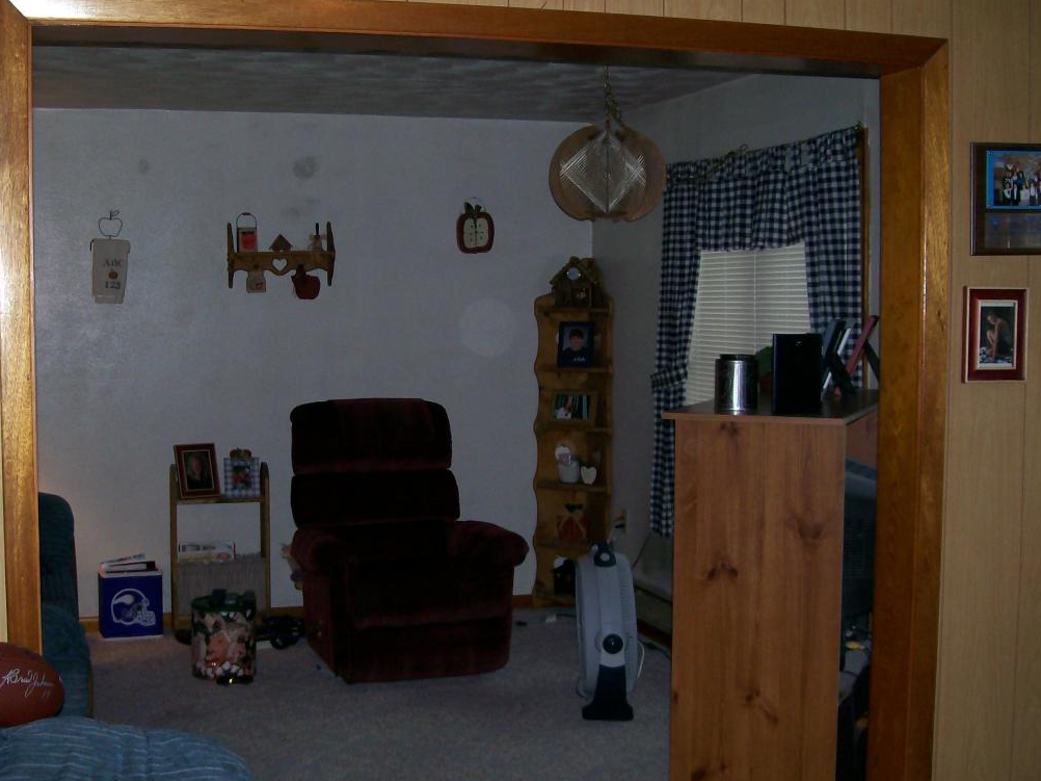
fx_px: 1383
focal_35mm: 46
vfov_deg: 31.5
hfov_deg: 41.0
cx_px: 412
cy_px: 396
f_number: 2.7
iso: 80
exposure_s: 1/64
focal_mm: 6
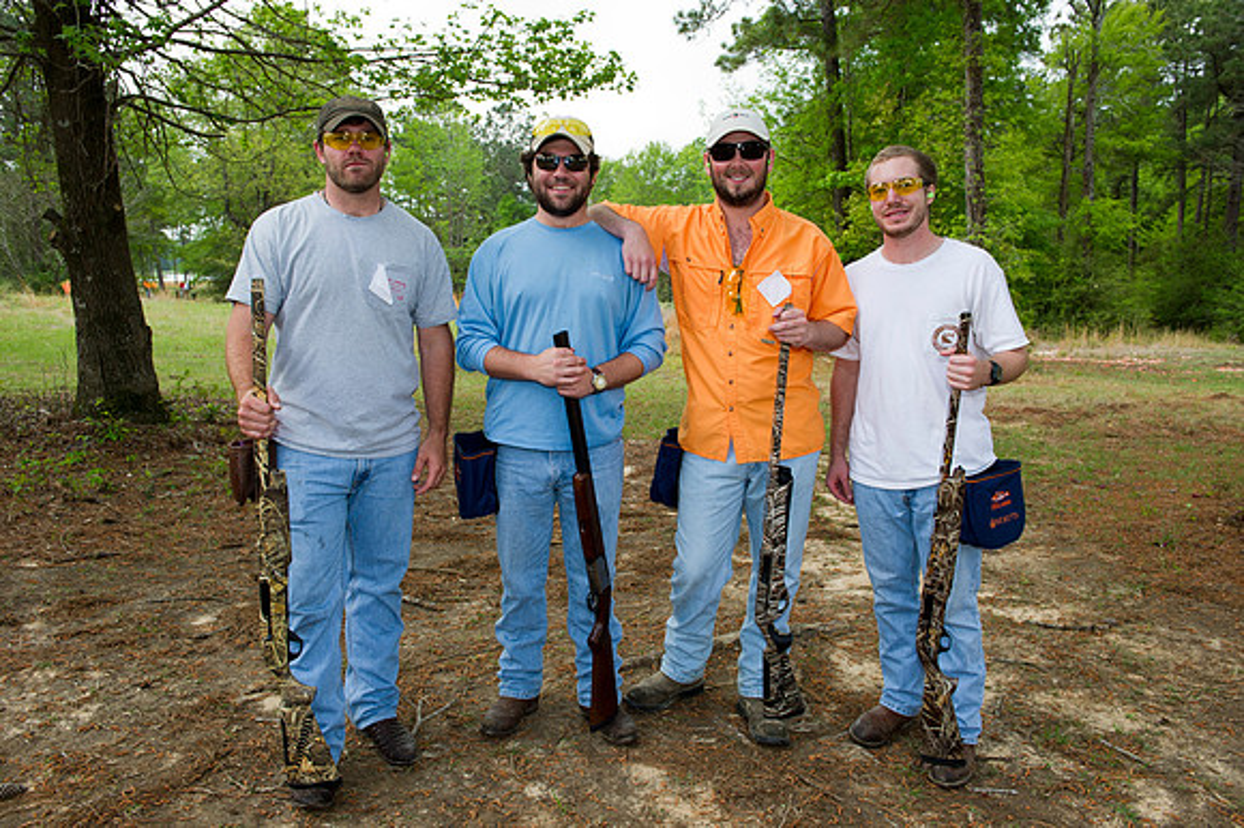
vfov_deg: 46.4
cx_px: 622
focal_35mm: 28
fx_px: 967
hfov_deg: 65.5
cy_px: 414
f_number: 7.1
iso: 400
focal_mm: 28
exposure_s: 1/250
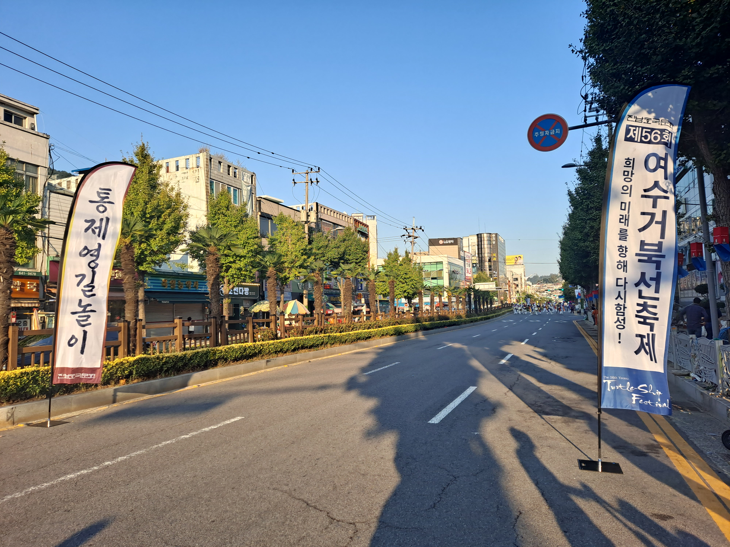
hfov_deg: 69.4
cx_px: 365
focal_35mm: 25
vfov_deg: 54.9
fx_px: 527
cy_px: 274
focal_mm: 4.6
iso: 32
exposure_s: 1/549
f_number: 2
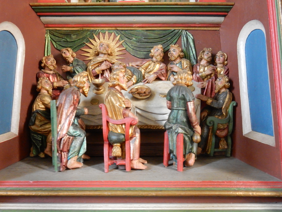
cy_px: 106
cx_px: 141
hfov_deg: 51.4
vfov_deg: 39.7
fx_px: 293
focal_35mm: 36
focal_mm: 6.4
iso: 800
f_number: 4
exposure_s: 1/8
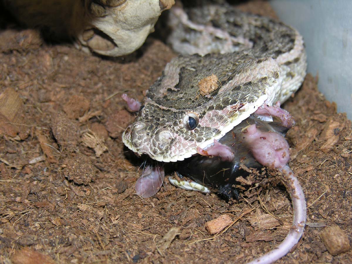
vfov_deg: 14.2
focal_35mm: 104
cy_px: 132
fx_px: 1058
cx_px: 176
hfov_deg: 18.9
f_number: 3.7
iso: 50
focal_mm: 26.5
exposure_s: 1/60.1
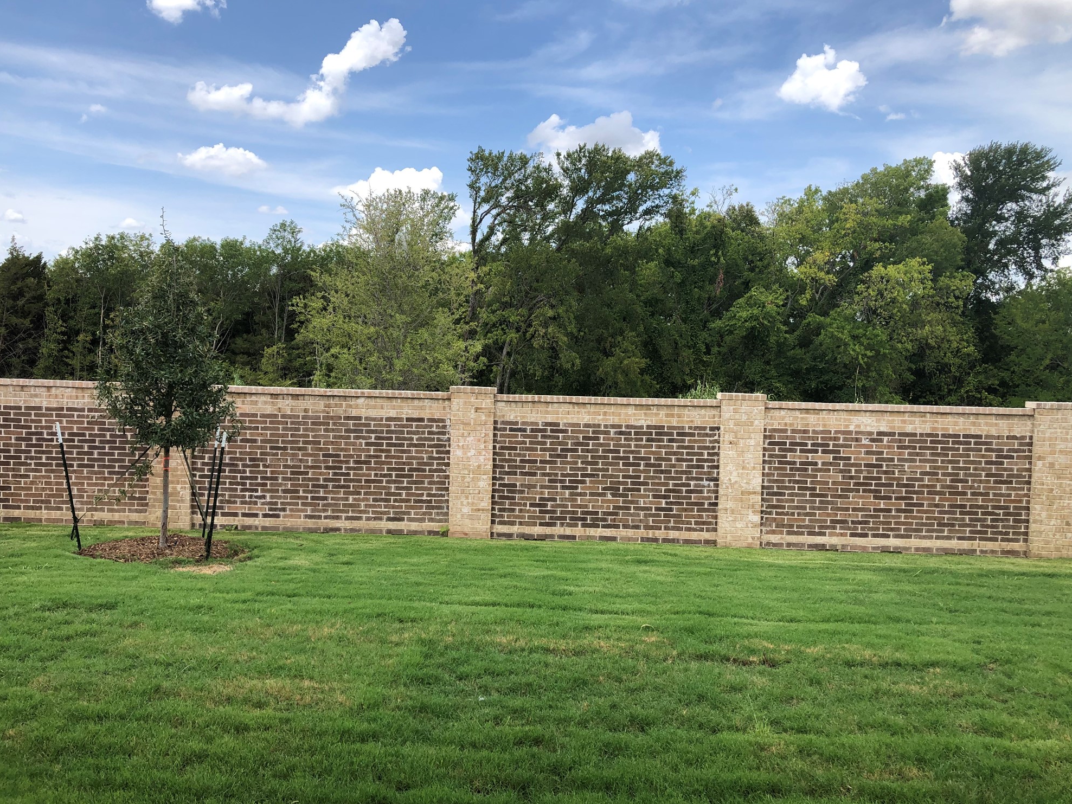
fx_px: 898
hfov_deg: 61.7
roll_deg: -1.1
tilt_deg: -3.2
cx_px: 536
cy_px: 408
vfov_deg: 48.2
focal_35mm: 29
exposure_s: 1/1389
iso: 20
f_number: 1.8
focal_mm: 3.99
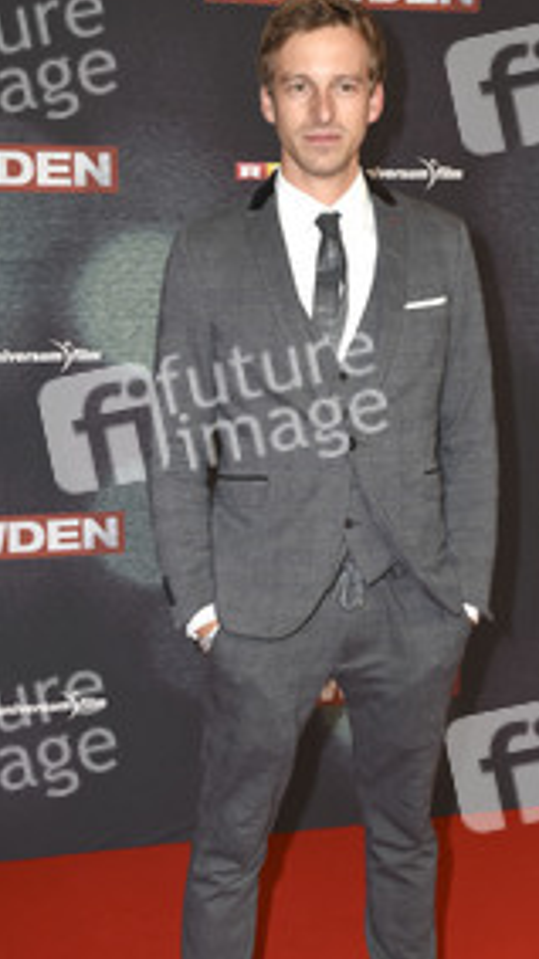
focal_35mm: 71
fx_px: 1806
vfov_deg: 29.7
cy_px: 583
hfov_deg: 17.0
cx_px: 312
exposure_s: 1/200
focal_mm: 32
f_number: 5.6
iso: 400
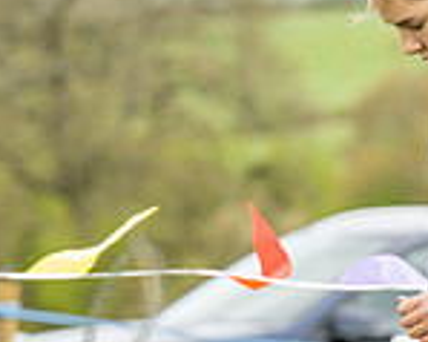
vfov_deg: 2.9
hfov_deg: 3.6
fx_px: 6735
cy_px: 440
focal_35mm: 532
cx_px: 333
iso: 400
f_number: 4
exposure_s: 1/1600
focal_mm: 125
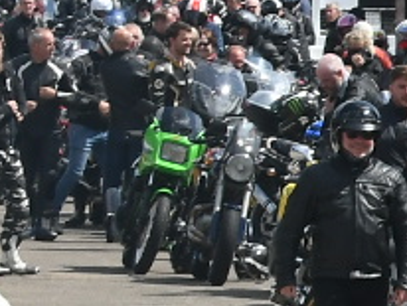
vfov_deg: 1.9
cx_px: 1415
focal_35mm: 793
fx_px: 9335
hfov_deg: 2.5
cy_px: 298
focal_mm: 70
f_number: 16
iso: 640
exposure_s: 1/1000
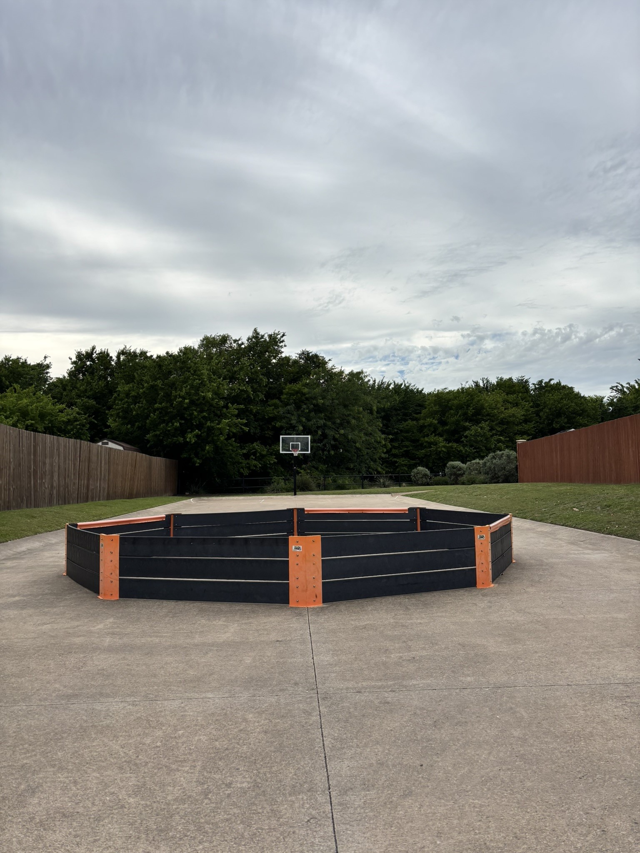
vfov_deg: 67.3
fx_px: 641
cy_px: 426
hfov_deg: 53.1
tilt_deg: +6.4
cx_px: 320
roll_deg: +0.1
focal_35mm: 26
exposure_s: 1/3650
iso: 50
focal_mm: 5.96
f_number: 1.6
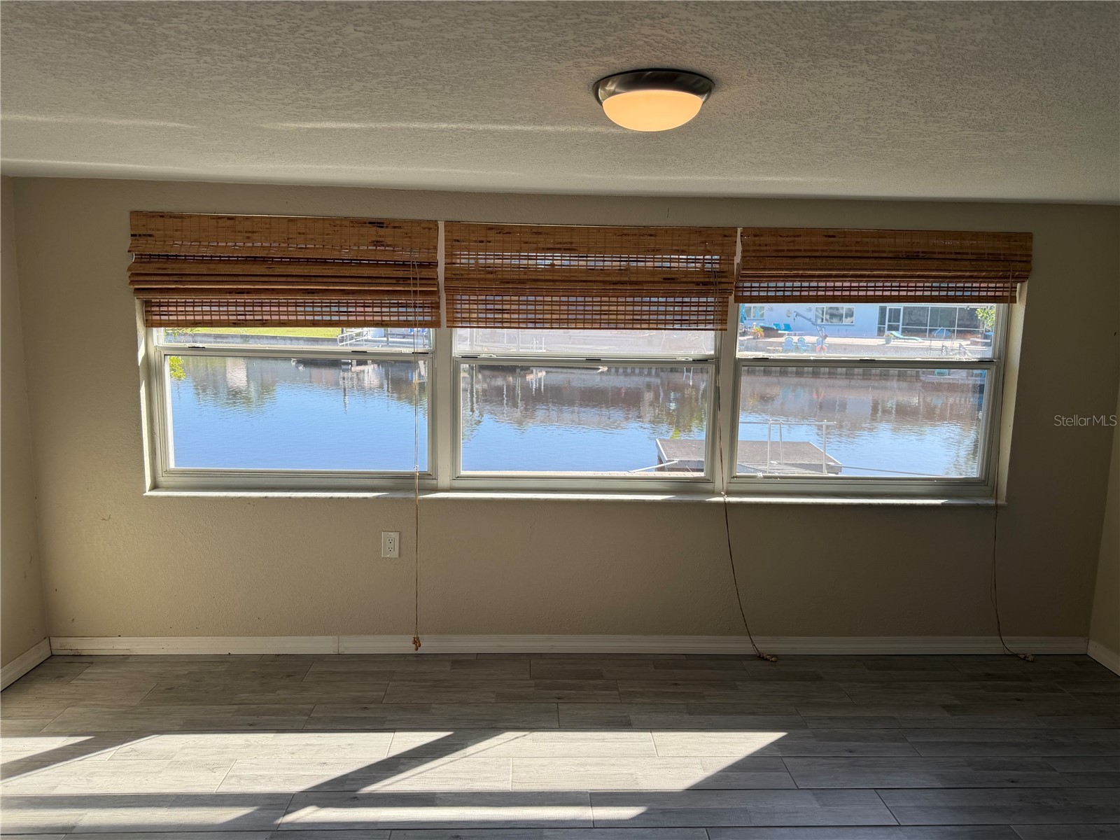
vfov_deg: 56.8
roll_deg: -0.4
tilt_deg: -8.3
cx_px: 560
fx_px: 777
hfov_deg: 71.6
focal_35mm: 24
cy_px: 420
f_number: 1.78
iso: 80
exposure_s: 1/622
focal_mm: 6.76
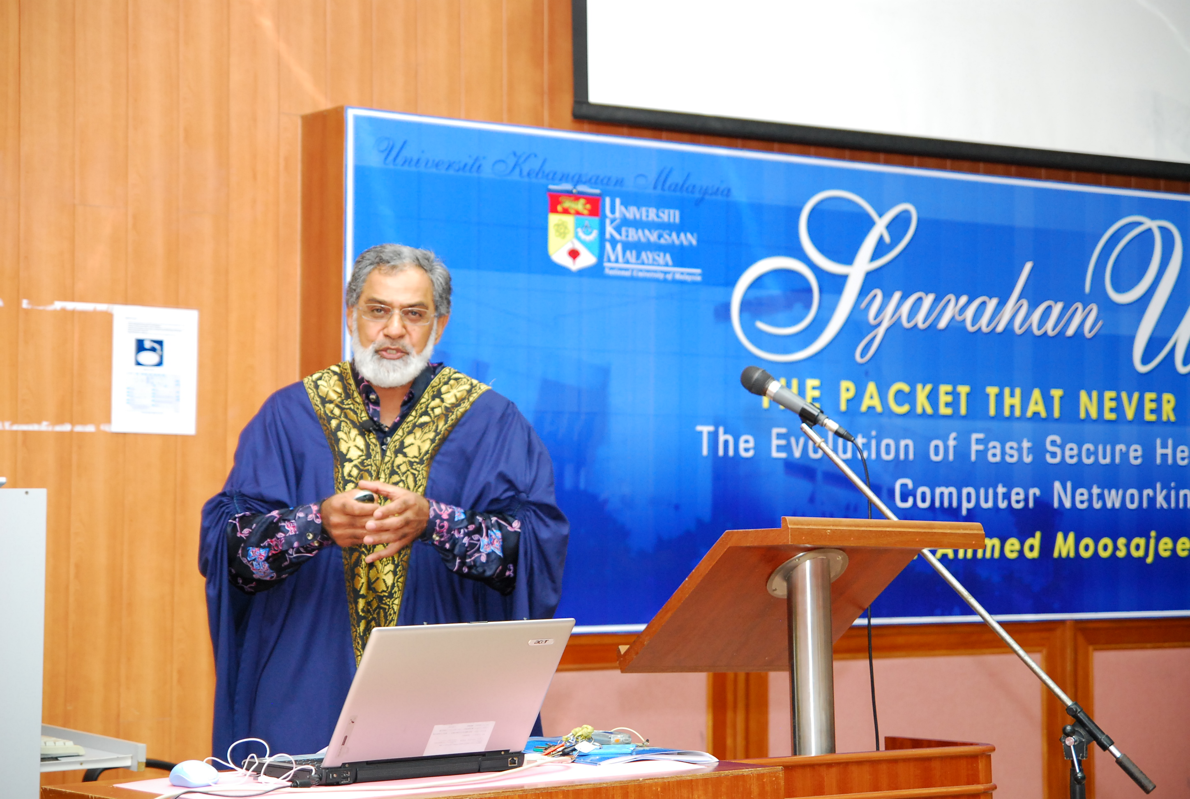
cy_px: 400
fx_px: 2484
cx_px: 595
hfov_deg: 26.9
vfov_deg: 18.3
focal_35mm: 75
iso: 640
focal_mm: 50
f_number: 2.8
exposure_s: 1/60
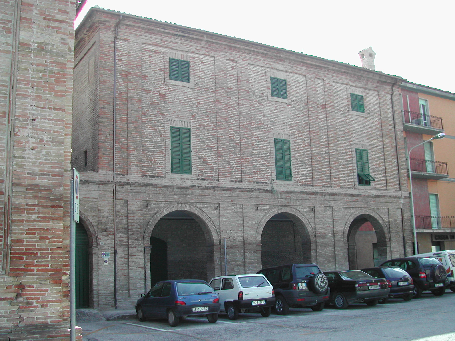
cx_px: 228
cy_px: 170
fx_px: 499
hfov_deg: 49.0
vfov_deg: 37.7
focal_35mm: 38
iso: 100
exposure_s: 1/457
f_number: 2.8
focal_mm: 8
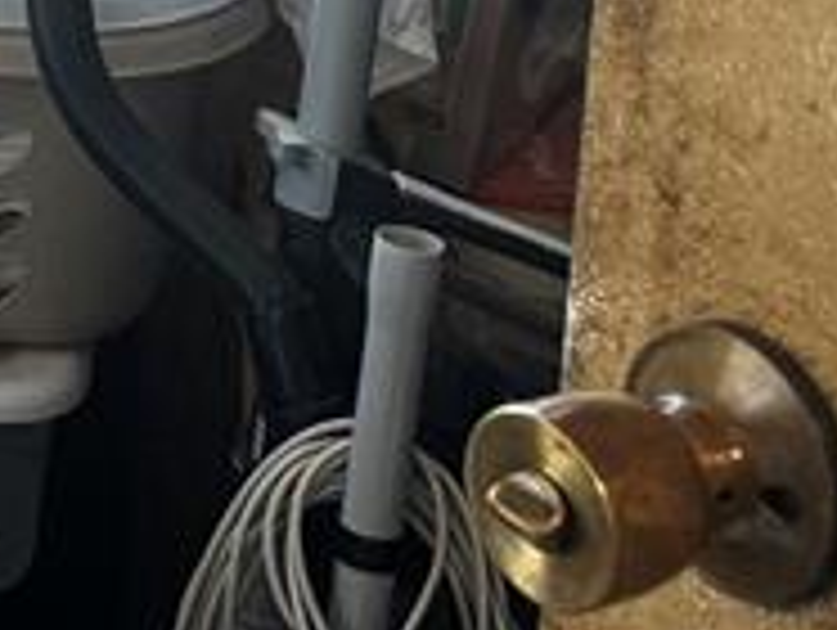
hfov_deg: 12.9
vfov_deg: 10.3
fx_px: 3196
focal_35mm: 132
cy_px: -657
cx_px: -868
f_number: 1.78
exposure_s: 1/60
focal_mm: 6.76
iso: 160
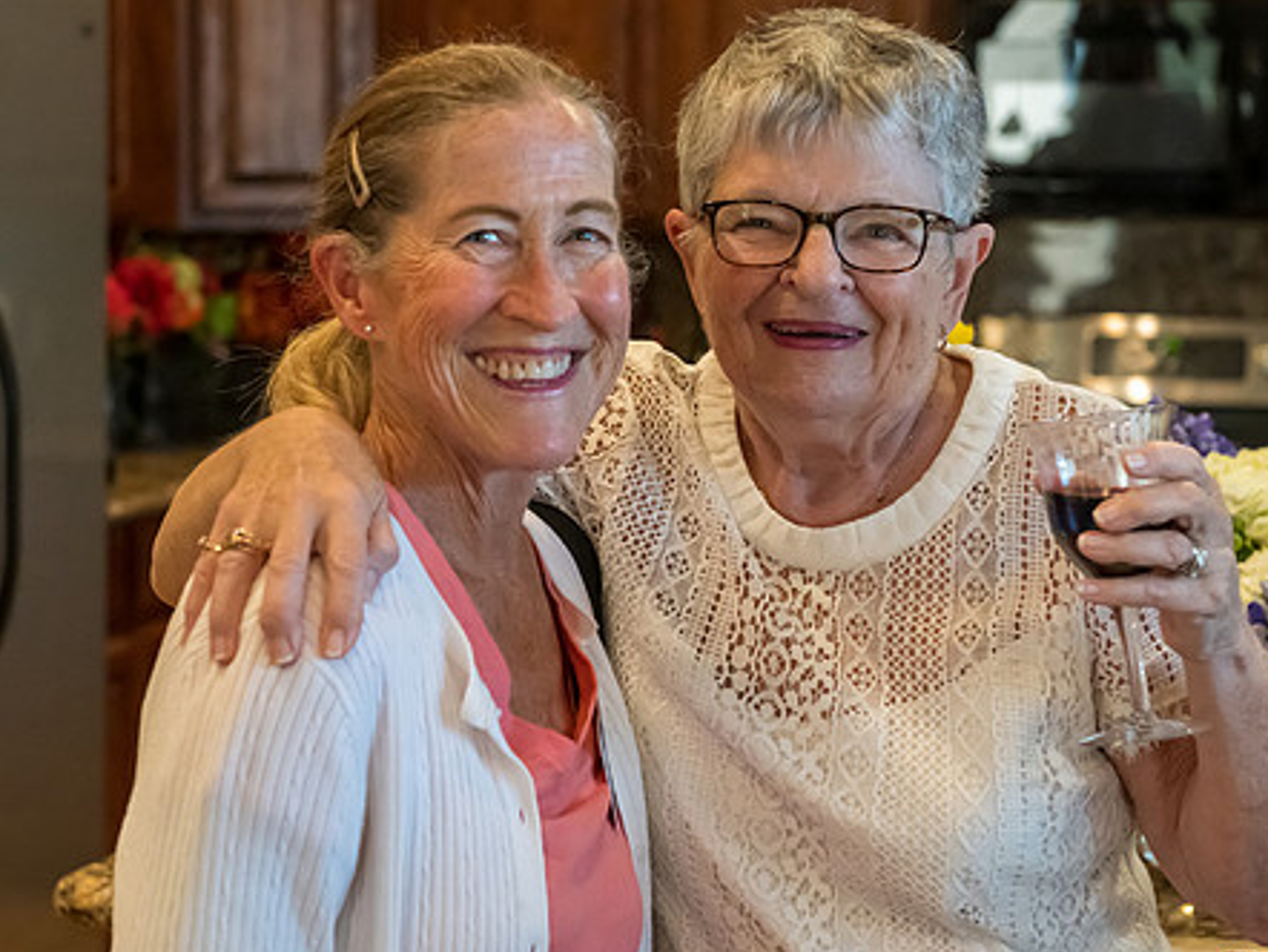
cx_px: 642
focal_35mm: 93
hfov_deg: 21.1
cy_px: 377
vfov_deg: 15.9
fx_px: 3408
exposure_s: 1/200
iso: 6400
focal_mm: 60
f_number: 4.5
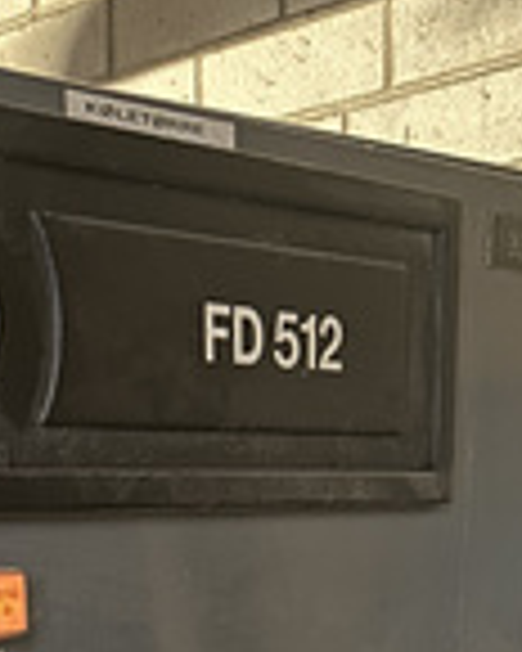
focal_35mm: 81
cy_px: 1070
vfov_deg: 19.4
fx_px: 1564
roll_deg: +2.4
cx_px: -47
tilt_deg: -17.4
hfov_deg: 18.3
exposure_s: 1/20
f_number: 1.78
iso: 1600
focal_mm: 6.86
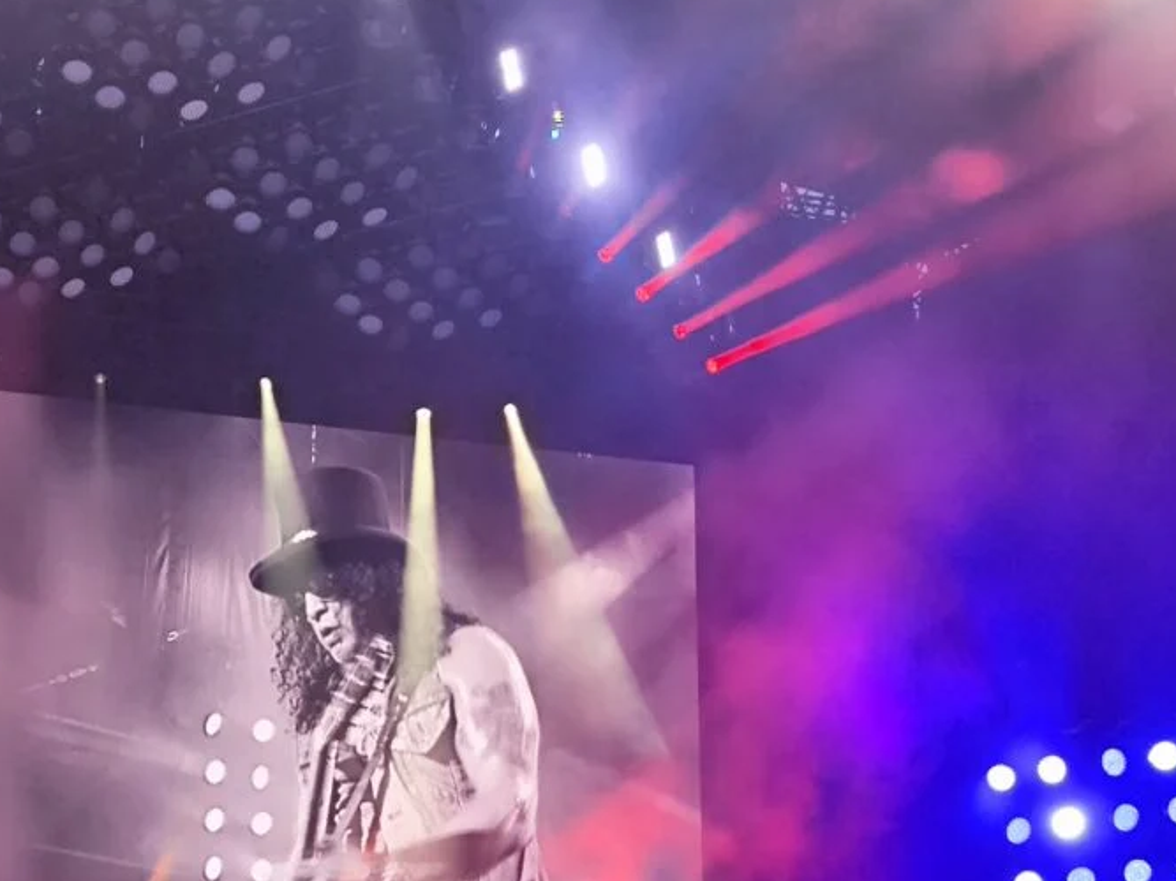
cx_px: 199
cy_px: 745
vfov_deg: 16.3
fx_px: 3057
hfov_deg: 21.4
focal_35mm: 90
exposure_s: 1/100
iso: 64
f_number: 1.9
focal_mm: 6.92
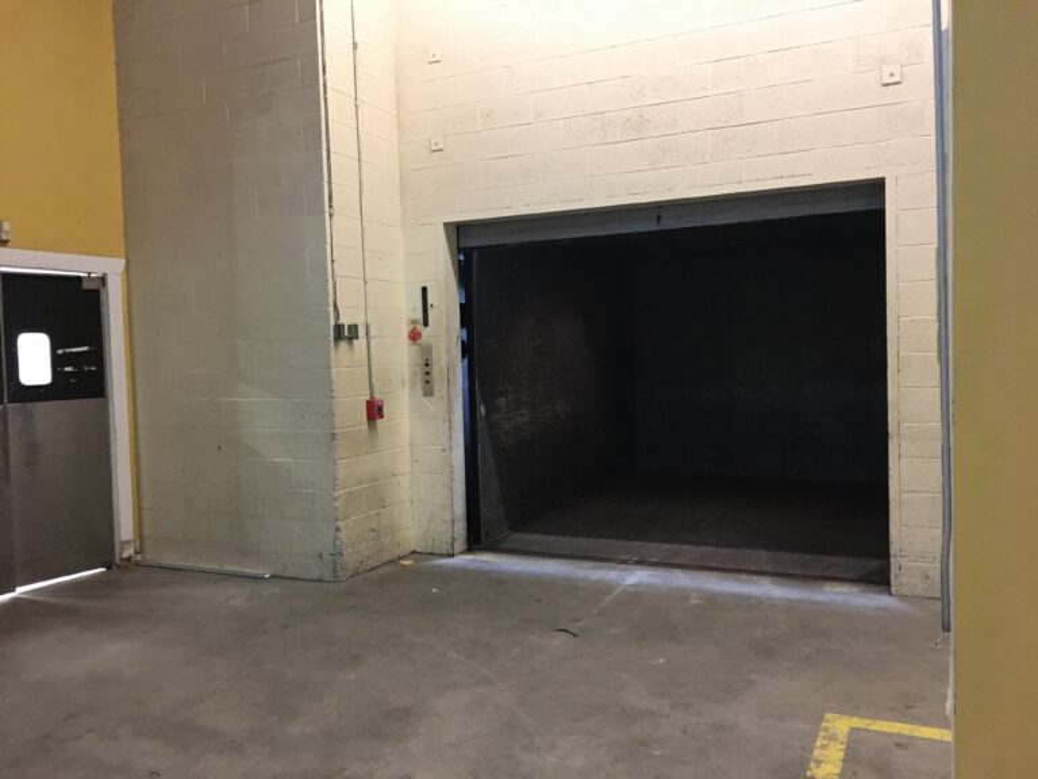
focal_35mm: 29
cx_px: 519
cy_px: 390
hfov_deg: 61.7
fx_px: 870
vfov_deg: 48.2
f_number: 2.2
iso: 50
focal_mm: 4.15
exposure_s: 1/4
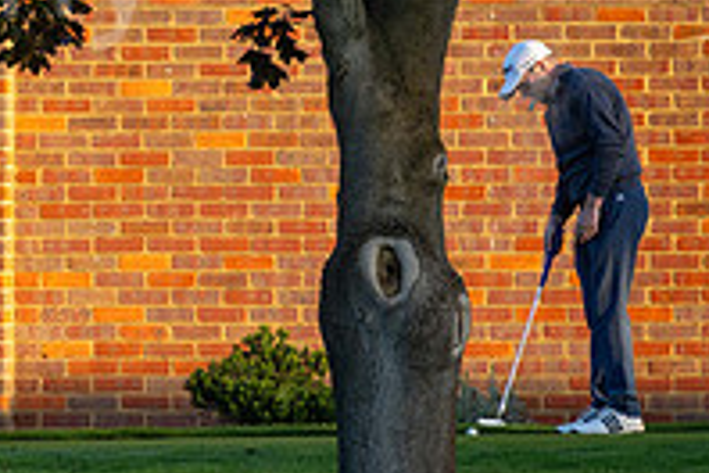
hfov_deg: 2.3
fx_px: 17290
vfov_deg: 1.6
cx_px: -294
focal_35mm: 878
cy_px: -210
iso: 200
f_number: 6.3
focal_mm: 300
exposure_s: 1/200
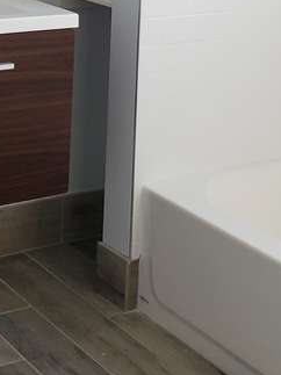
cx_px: 71
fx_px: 942
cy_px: -73
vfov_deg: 21.0
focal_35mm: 87
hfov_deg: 16.9
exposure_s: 1/100
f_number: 2.4
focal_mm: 4.3
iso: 100
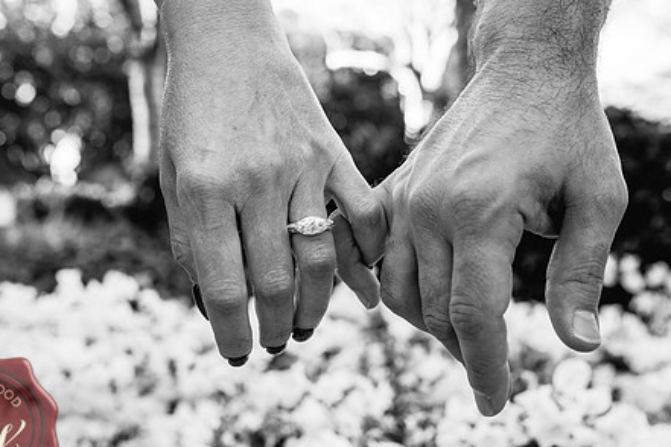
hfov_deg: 42.7
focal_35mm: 46
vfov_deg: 29.2
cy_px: 239
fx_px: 857
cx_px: 339
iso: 125
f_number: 4.5
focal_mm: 35
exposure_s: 1/60
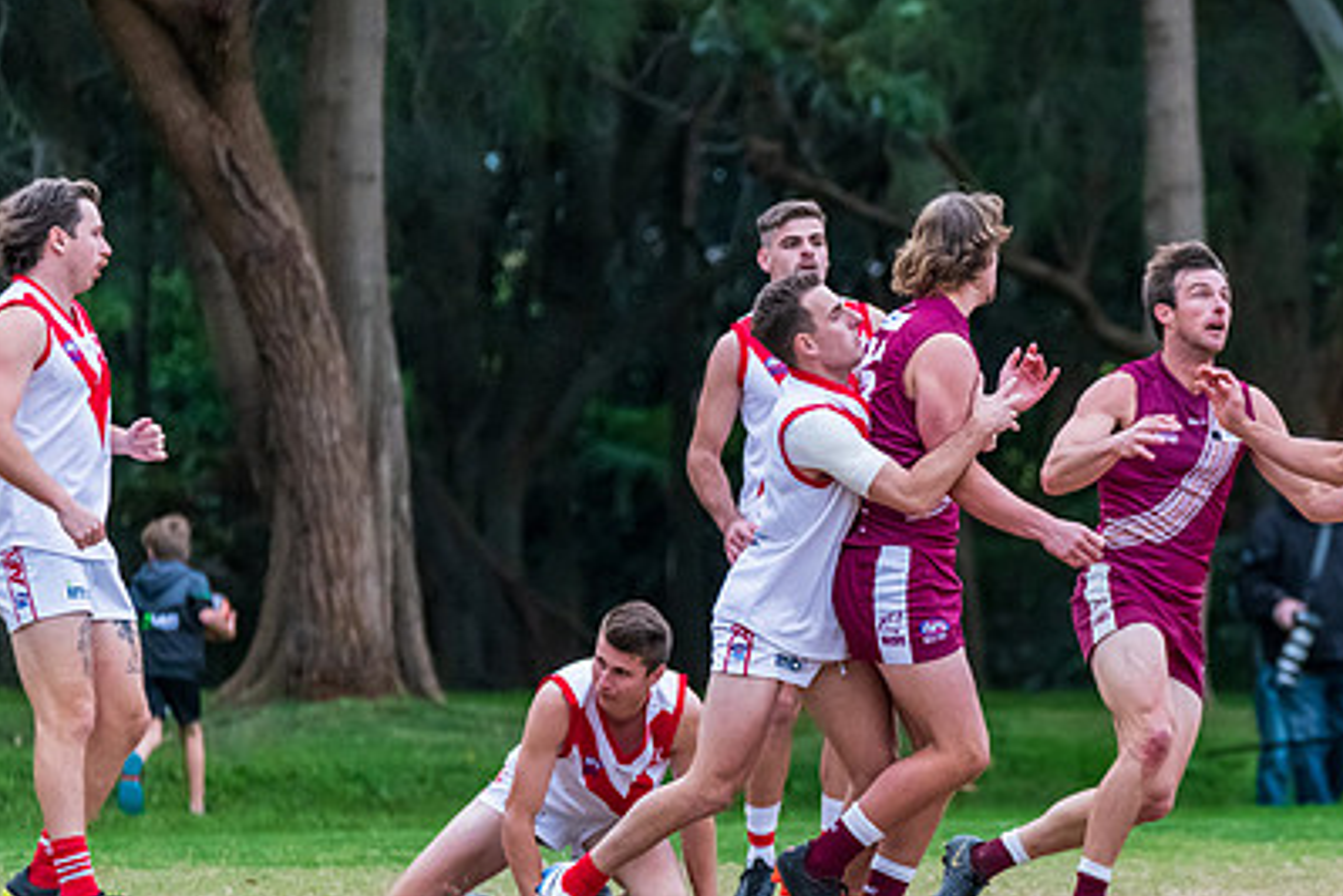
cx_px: 1103
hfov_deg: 4.0
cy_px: 662
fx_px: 19024
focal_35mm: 510
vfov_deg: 2.7
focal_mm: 300
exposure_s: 1/1250
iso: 3200
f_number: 5.6
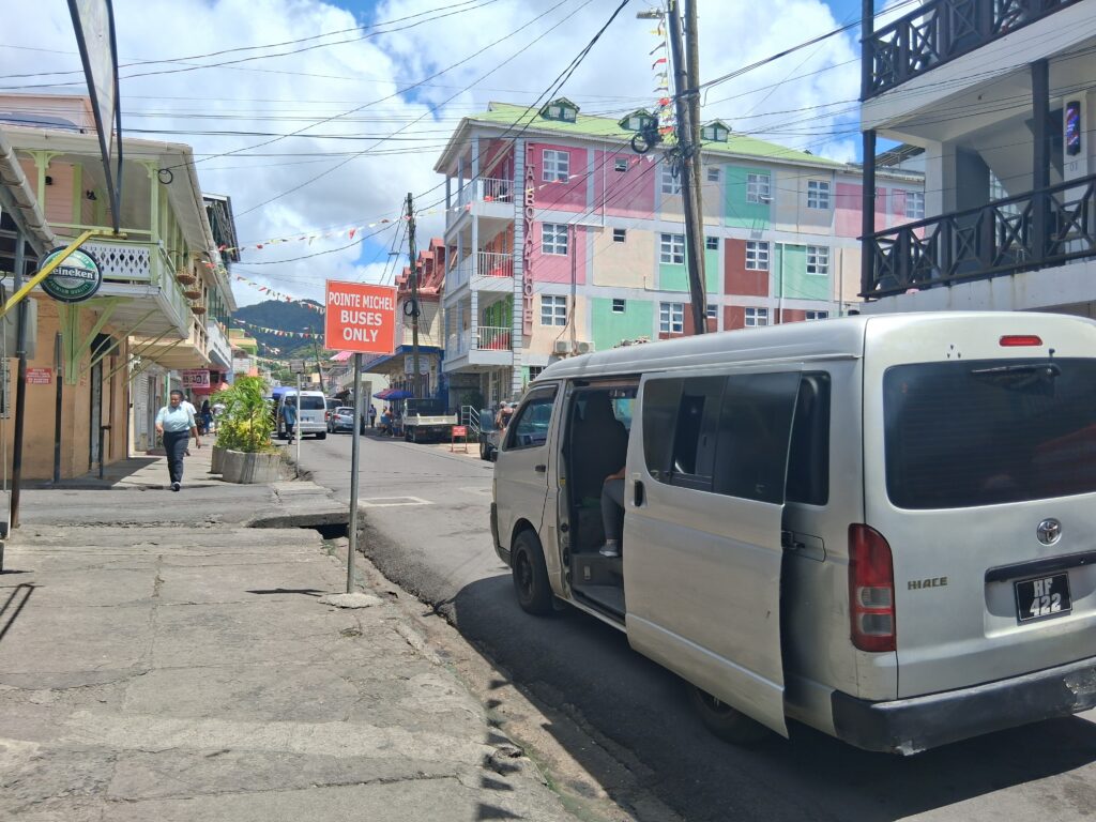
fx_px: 823
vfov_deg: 53.1
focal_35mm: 26
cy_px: 411
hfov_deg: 67.3
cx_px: 548
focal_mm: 3.98
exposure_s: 1/720
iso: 25
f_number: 1.8
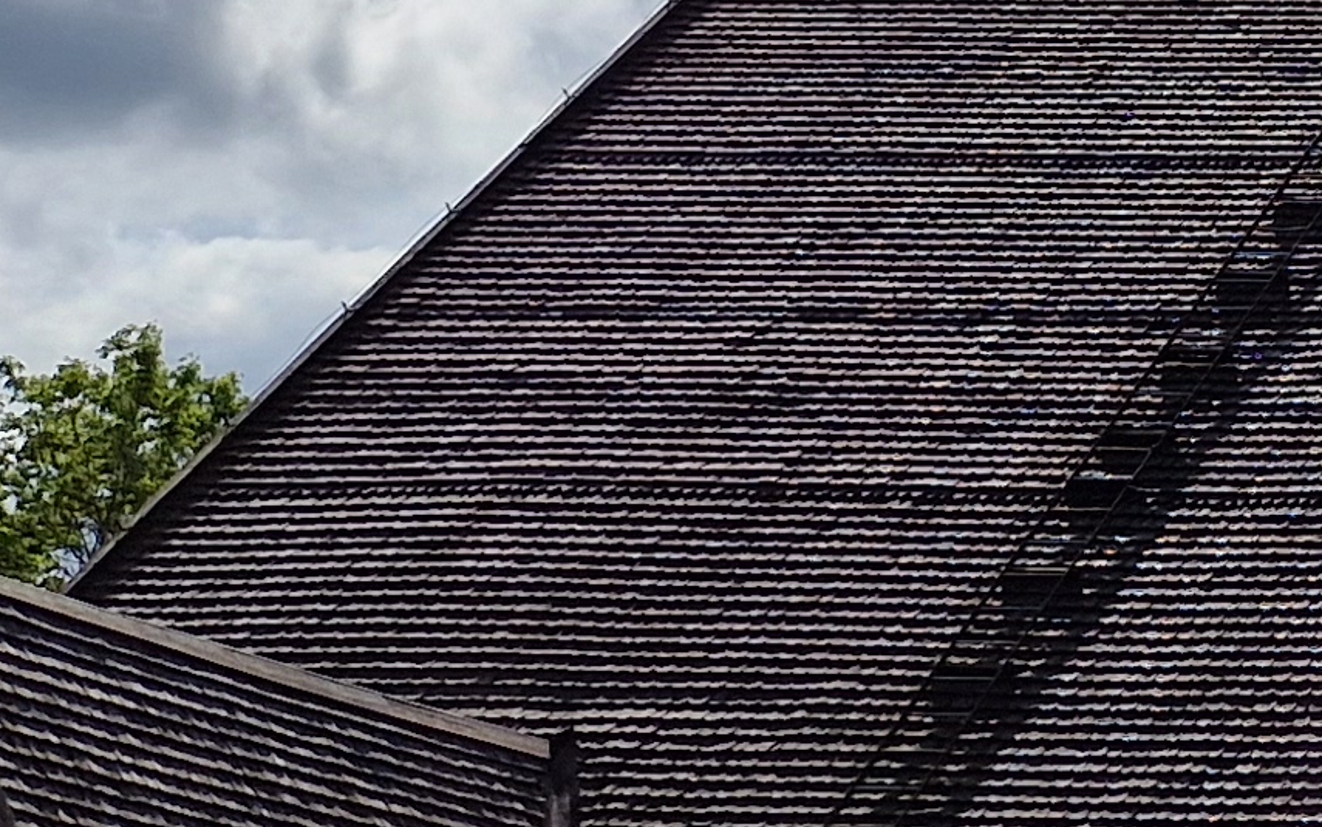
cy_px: -111
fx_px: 4109
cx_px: 2882
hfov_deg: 14.3
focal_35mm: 114
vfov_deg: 11.3
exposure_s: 1/4176
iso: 50
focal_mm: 5.4
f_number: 1.8
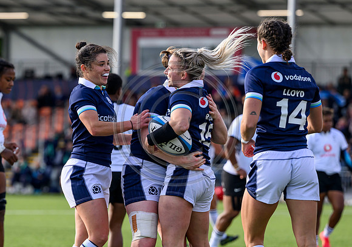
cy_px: 122
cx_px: 147
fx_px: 2807
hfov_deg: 7.2
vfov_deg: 5.1
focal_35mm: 282
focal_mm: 180
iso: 500
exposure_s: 1/1600
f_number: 4
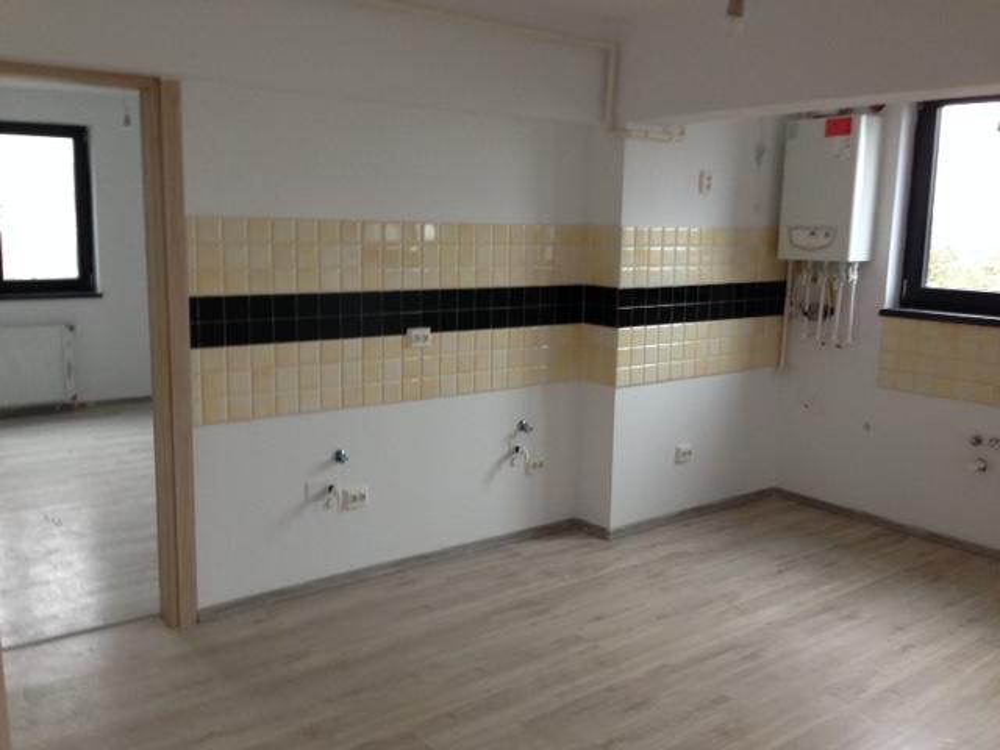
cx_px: 500
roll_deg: +0.4
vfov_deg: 42.9
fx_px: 953
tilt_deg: -9.8
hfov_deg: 55.4
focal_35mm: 33
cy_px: 375
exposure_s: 1/20
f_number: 2.4
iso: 125
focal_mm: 4.12
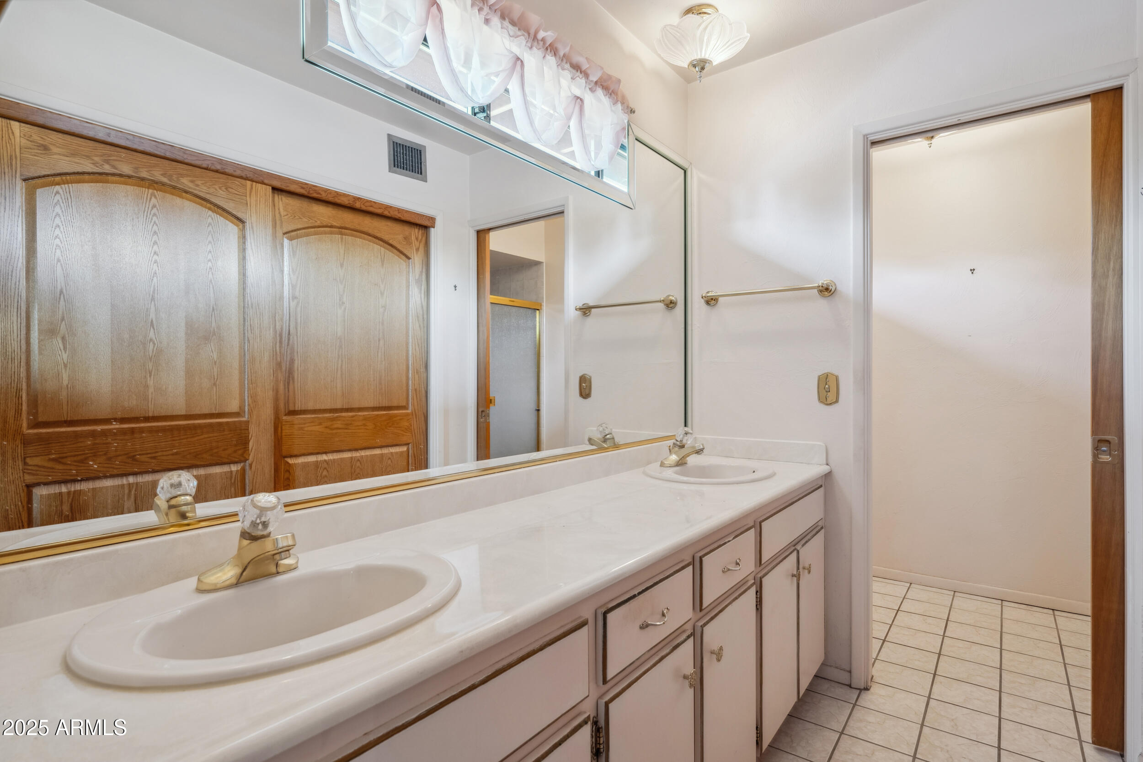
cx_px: 572
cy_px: 381
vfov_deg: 67.4
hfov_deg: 90.0
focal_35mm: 18
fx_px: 571
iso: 800
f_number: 8
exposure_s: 1/5
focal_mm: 18
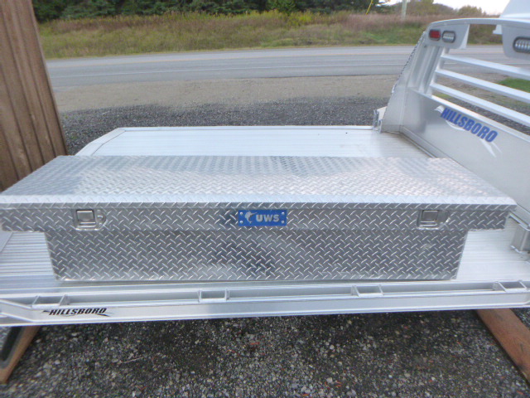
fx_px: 383
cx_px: 265
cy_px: 199
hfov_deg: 69.4
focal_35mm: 25
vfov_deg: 54.9
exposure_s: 1/60
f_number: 3.9
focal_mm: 4.5
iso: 400
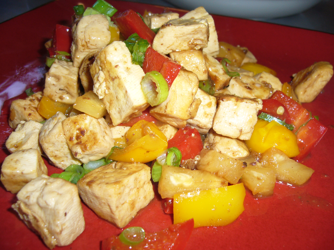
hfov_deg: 52.6
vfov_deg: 40.7
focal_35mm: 35
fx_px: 338
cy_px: 125
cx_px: 167
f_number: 2.8
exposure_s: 1/30
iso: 80
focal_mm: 5.8
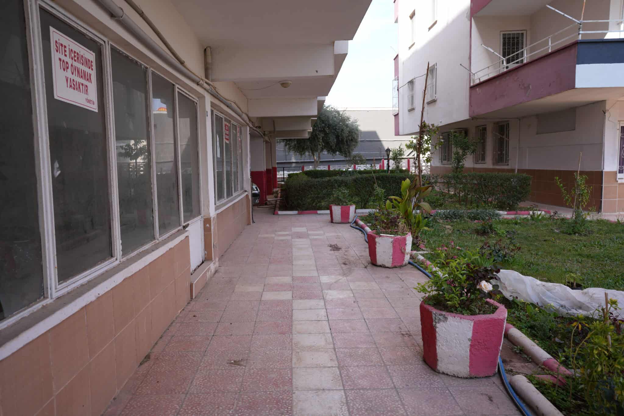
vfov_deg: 46.4
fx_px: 485
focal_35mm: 28
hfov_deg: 65.5
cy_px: 208
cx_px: 312
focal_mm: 28
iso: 100
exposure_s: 1/200
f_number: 4.5
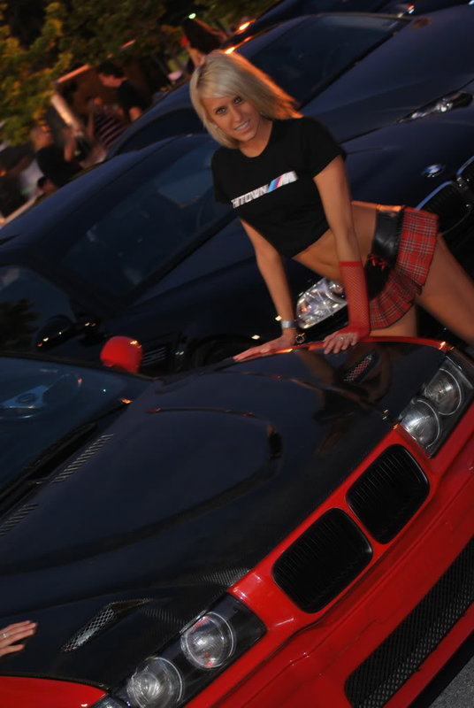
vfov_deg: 24.6
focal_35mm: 82
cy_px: 354
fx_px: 1624
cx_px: 237
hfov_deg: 16.6
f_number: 6.3
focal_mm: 55
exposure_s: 1/2.5
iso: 100
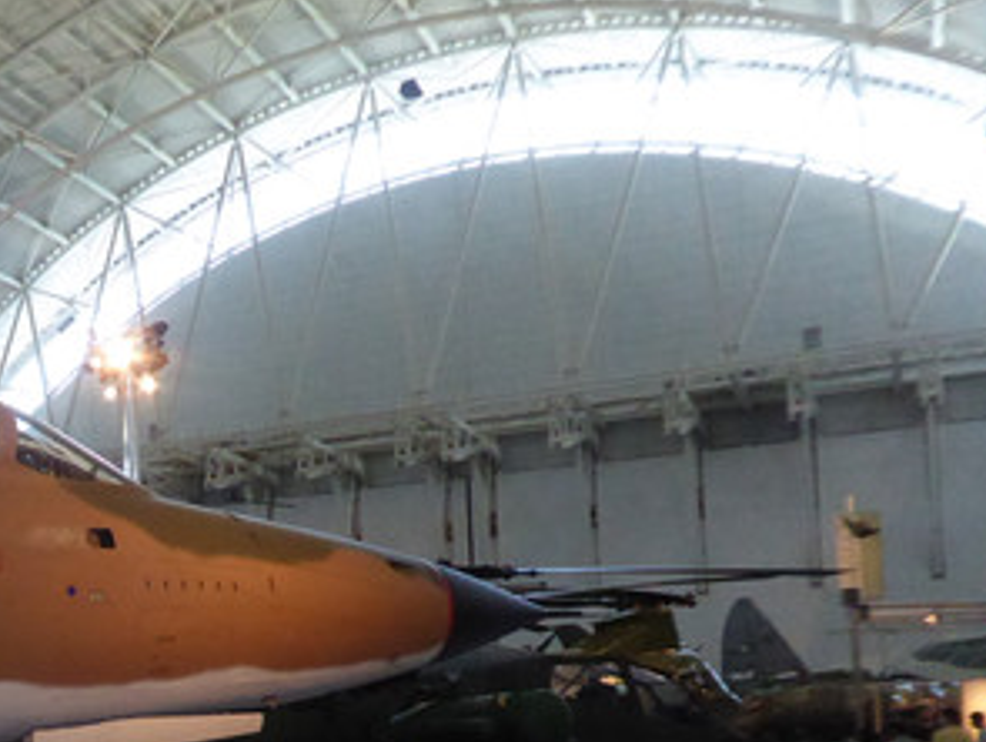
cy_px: 689
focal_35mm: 52
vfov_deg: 27.0
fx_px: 1483
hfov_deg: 32.9
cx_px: -60
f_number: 3.3
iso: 800
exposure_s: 1/60
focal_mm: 4.3
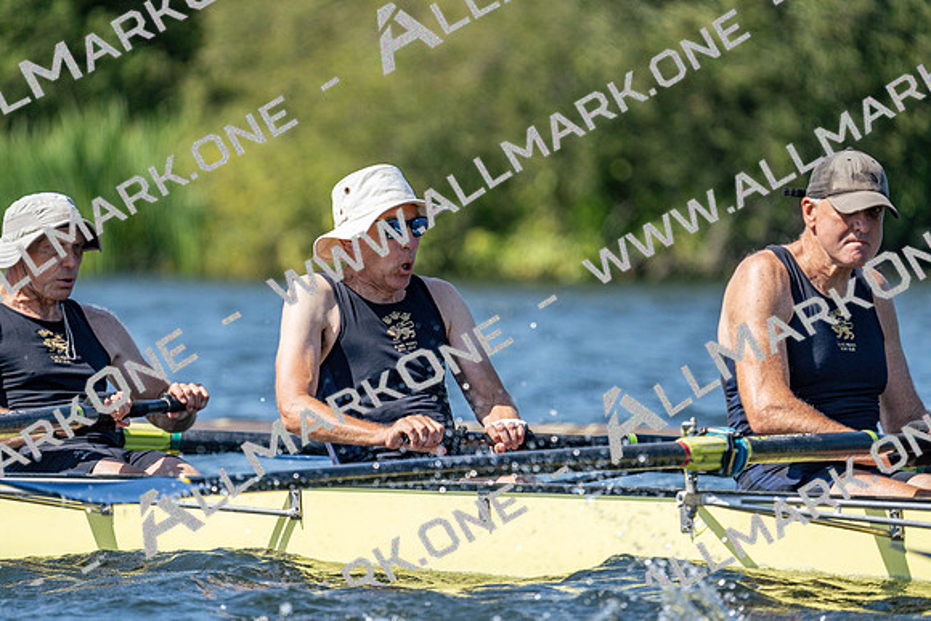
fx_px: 11976
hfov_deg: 4.5
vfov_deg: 3.0
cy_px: 310
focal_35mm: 463
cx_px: 466
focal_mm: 463
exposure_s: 1/2000
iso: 400
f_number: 6.3
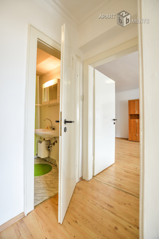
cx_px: 80
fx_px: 100
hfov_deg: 77.1
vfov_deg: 100.5
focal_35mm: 15
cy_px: 120
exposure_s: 1/30
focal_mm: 10
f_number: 3.5
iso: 180
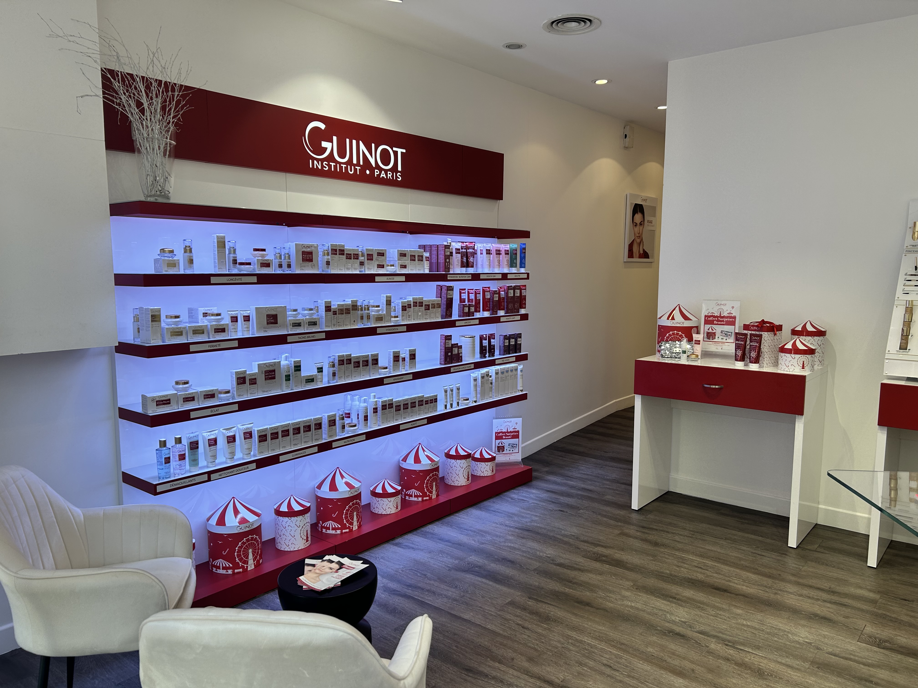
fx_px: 690
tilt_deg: -7.0
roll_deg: +0.6
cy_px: 344
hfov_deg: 67.3
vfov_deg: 53.1
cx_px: 459
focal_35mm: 26
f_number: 1.5
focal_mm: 5.7
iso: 32
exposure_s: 1/112
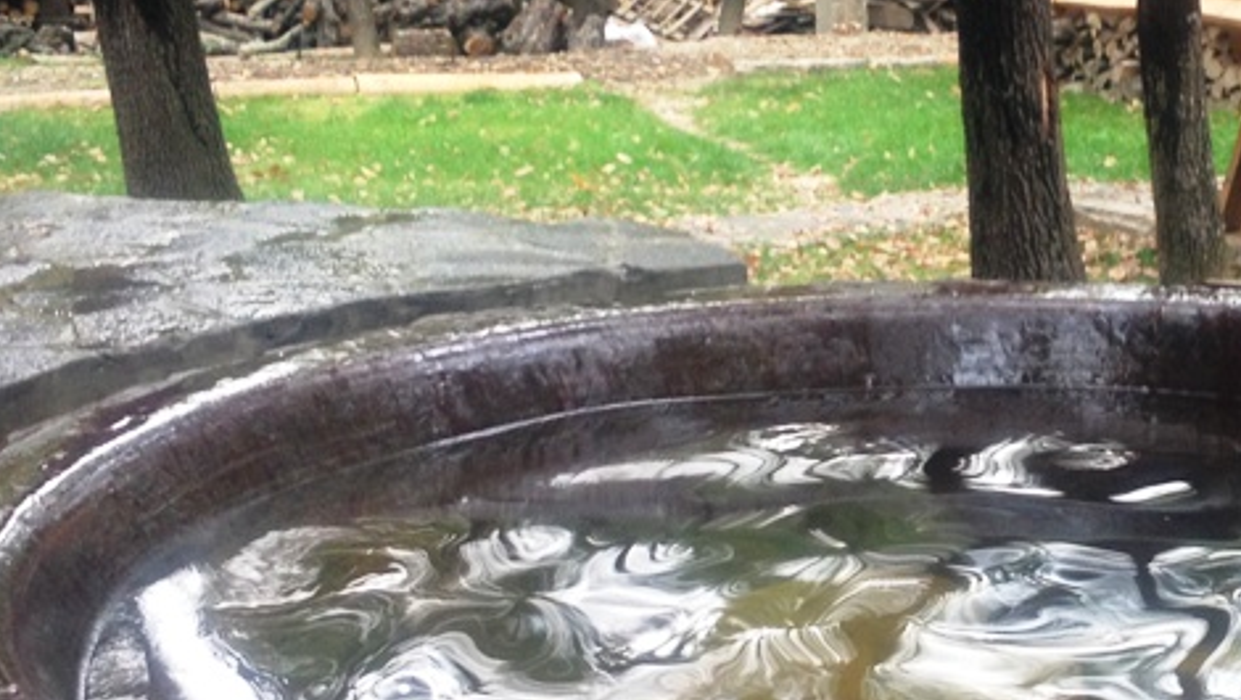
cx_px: 1075
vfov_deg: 14.6
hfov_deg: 25.0
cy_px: 365
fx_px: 2733
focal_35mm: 83
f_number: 2.4
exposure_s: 1/20
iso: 80
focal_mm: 4.28
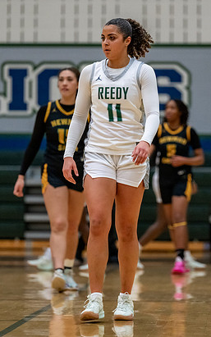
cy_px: 168
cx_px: 120
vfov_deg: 8.3
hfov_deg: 5.2
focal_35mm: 253
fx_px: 2327
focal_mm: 159
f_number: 2.8
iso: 2500
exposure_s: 1/1000
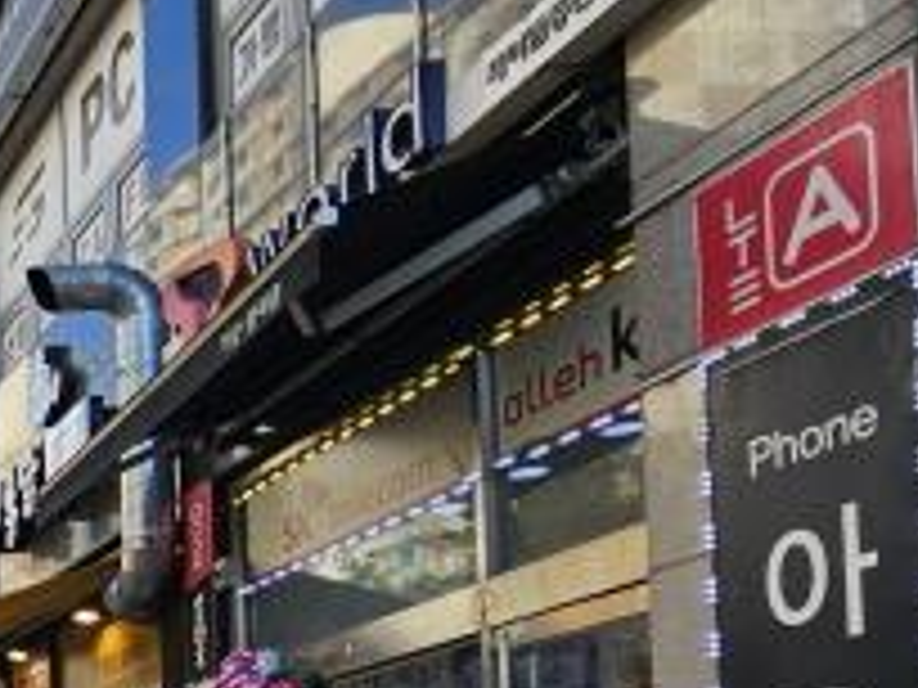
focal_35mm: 51
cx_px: -706
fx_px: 1352
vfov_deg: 25.4
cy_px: 841
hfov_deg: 22.6
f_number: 2.2
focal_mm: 2.2
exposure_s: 1/694
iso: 50
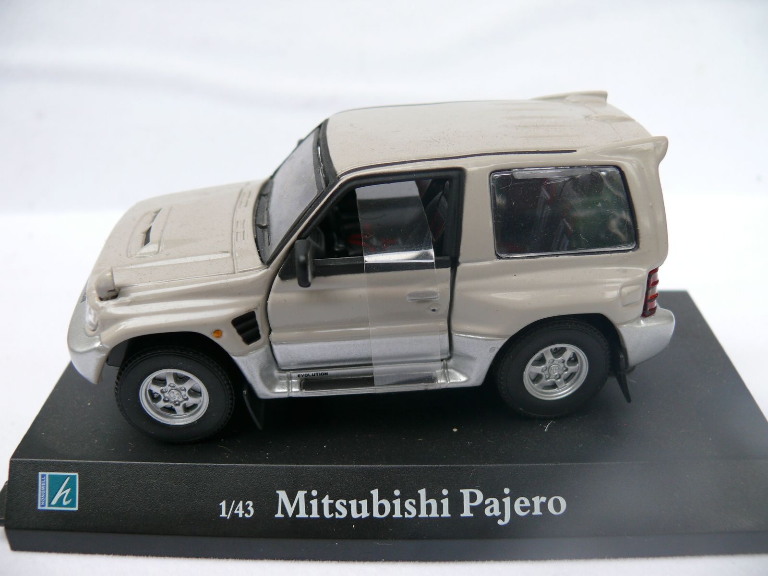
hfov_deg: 52.6
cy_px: 288
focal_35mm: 35
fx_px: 777
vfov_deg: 40.7
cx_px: 384
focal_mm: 7.4
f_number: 2.8
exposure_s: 1/100
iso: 100
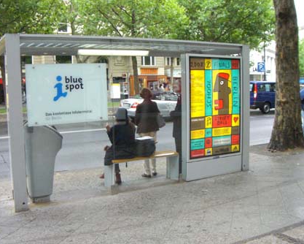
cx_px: 143
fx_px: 360
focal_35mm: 40
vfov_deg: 37.4
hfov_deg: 45.8
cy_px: 123
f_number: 4.3
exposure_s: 1/320
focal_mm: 6.2
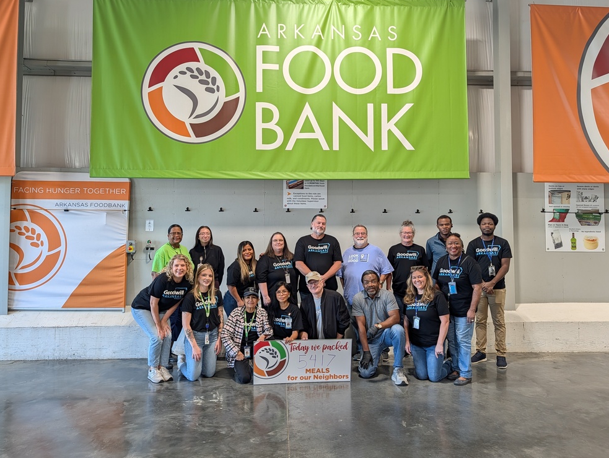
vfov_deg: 55.0
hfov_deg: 69.3
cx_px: 305
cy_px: 223
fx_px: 440
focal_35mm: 25
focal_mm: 6.9
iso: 84
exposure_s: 1/67
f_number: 1.68
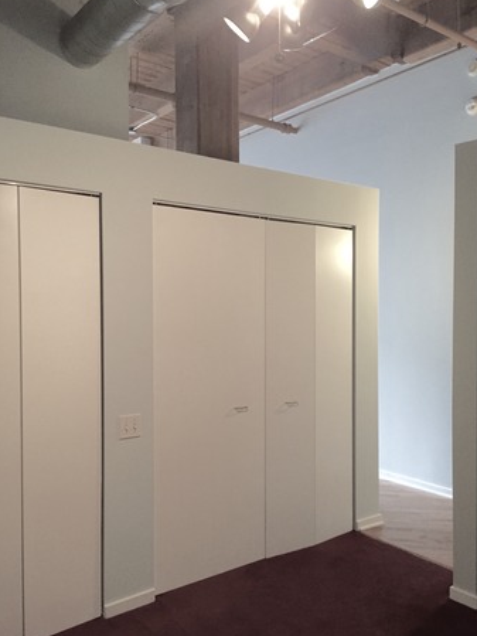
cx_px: 248
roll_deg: -0.1
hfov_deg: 45.5
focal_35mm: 31
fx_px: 569
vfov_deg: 58.3
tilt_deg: -1.0
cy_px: 324
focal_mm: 4.15
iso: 320
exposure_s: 1/15
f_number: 2.2
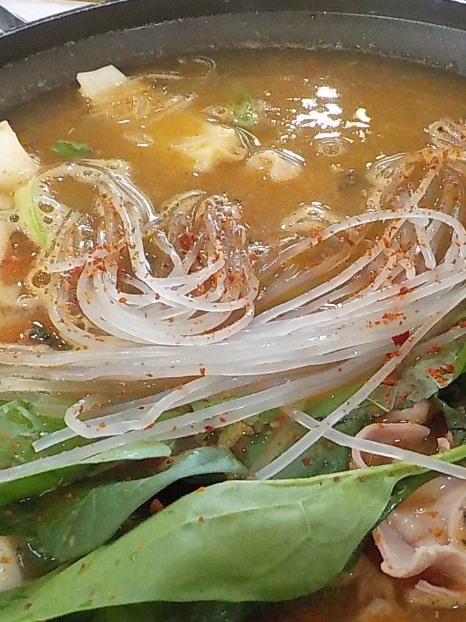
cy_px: 387
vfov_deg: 36.0
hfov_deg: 27.4
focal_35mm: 53
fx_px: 952
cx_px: 286
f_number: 3.3
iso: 800
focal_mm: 4.1
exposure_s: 1/40
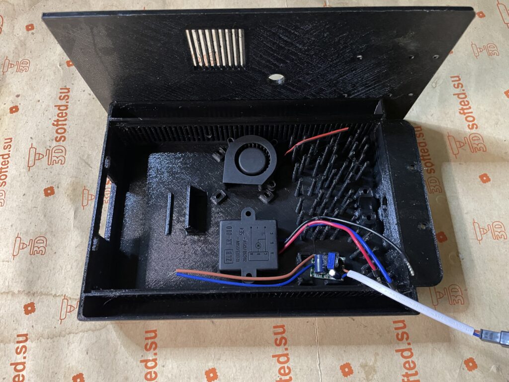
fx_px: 382
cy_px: 191
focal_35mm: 26
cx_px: 254
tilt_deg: -66.8
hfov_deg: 67.3
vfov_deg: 53.1
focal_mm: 4.2
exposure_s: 1/30
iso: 640
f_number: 1.6
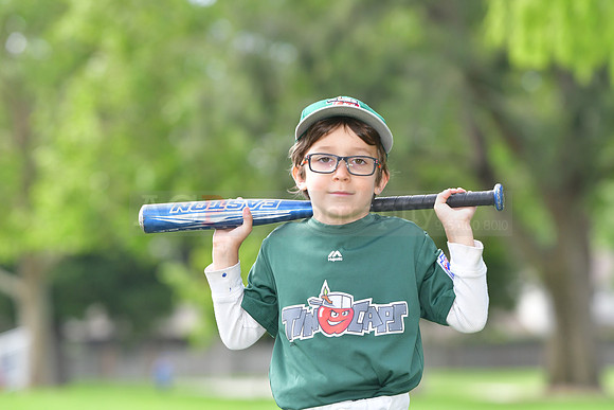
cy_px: 205
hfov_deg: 10.5
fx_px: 3326
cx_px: 307
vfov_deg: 7.0
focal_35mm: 195
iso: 500
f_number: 4
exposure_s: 1/1600
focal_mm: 130
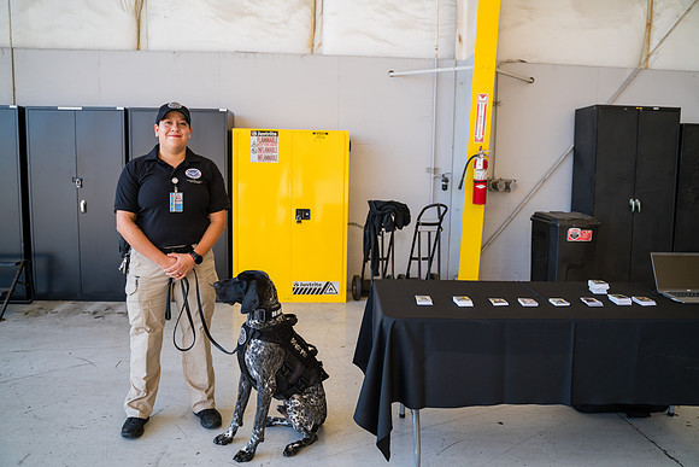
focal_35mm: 28
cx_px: 350
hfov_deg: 65.5
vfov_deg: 46.4
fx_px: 544
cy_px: 234
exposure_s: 1/500
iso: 400
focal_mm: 28
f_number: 3.2
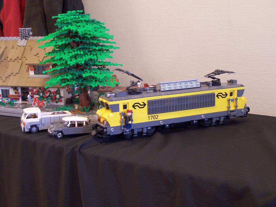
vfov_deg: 24.8
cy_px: 104
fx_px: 470
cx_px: 138
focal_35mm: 59
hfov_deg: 32.7
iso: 80
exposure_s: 1/2
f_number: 3.1
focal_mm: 9.8
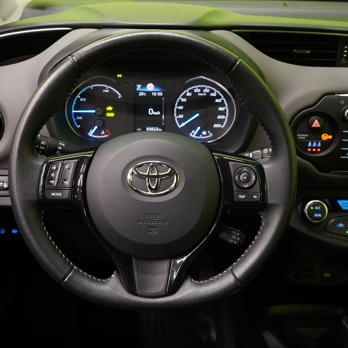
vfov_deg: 39.2
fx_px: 489
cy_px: 172
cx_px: 154
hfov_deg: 39.1
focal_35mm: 43
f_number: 5
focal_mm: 33
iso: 1250
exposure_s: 1/25
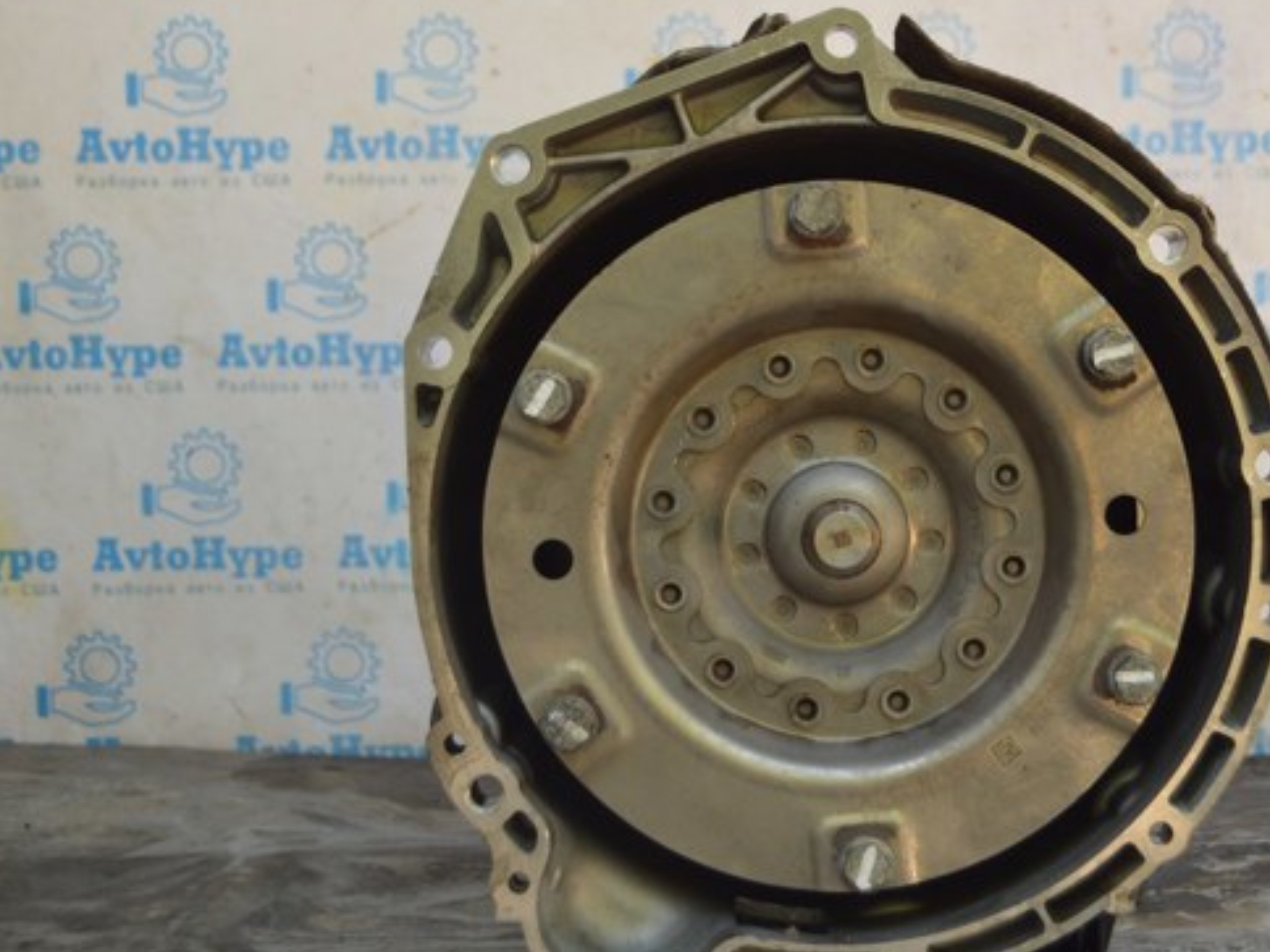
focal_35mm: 80
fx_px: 2935
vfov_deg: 18.4
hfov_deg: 24.3
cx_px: 837
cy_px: 479
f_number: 5.6
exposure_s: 1/125
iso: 360
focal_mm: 42
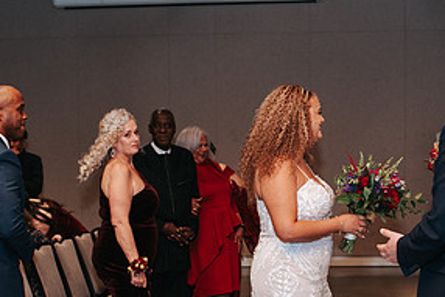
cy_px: 243
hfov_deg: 28.3
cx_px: 289
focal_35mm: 71
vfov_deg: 19.0
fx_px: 878
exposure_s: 1/200
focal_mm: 35
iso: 1000
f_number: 2.8
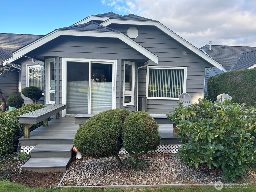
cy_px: 96
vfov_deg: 53.1
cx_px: 128
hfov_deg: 67.3
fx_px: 192
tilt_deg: -4.1
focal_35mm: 26
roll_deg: -2.5
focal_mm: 5.7
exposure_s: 1/504
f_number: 1.5
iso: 50
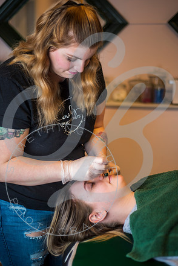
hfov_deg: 26.5
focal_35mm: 51
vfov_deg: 38.9
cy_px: 134
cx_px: 89
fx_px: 378
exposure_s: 1/125
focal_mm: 50
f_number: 1.8
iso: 200
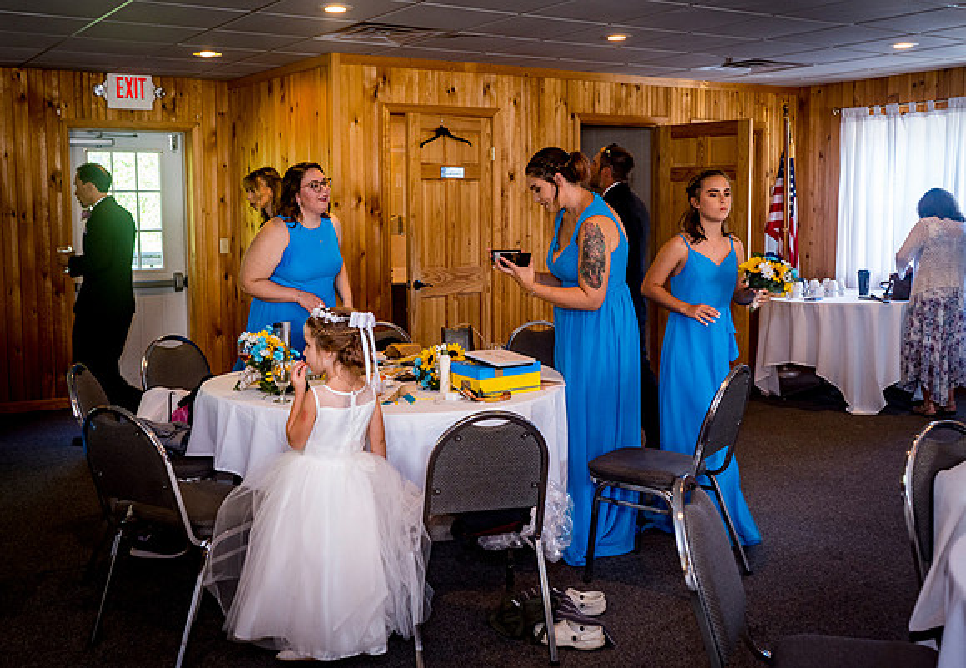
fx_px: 1032
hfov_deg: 50.1
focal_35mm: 38
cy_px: 308
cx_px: 440
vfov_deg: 35.8
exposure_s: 1/80
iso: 1250
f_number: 5.6
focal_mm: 32
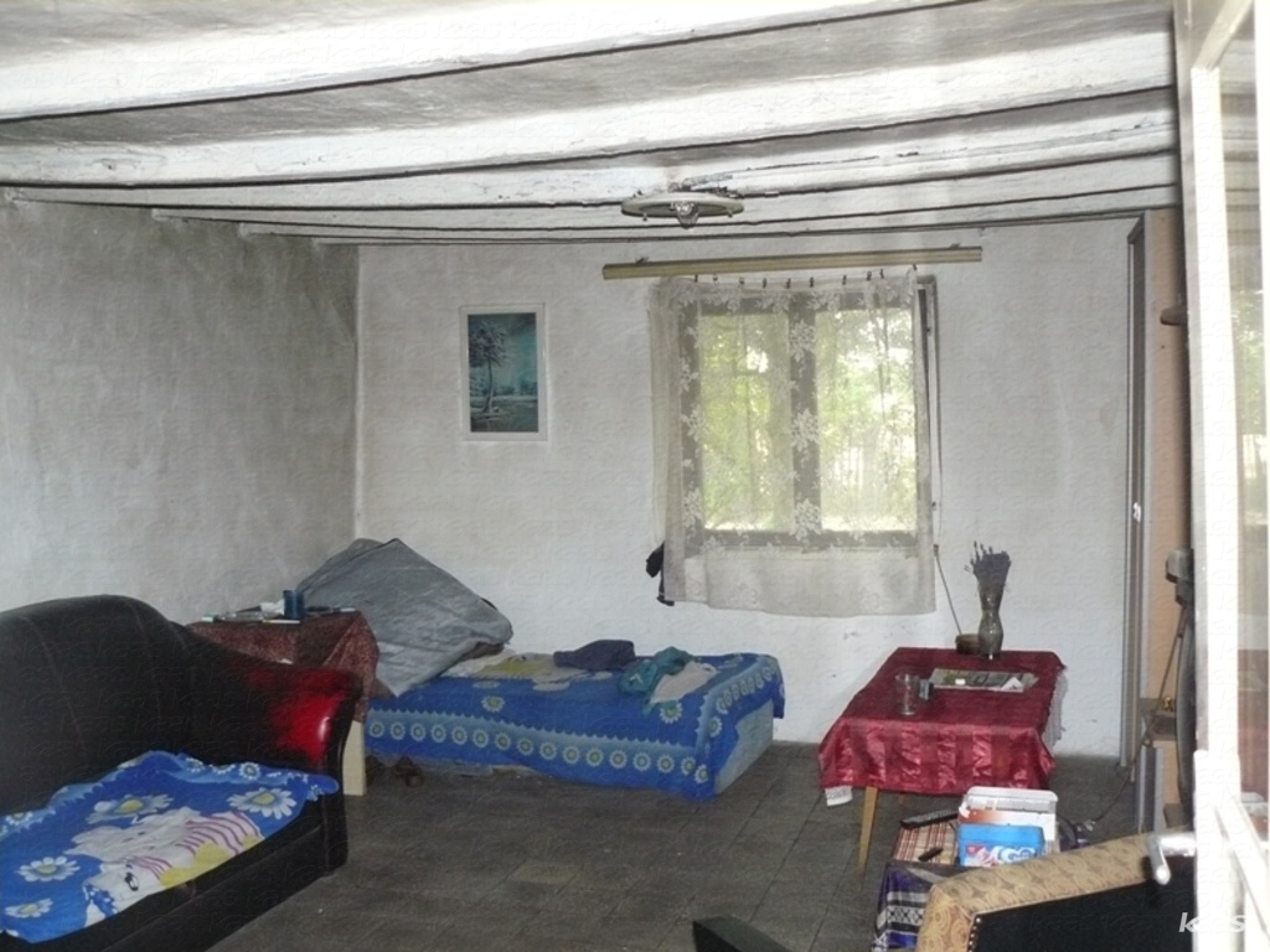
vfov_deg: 39.7
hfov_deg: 51.4
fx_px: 1321
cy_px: 476
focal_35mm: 36
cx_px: 635
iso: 320
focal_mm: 6
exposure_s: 1/30
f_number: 2.8
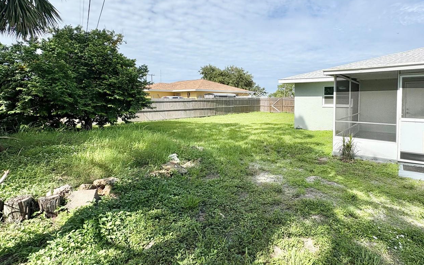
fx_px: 220
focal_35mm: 19
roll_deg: -0.3
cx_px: 246
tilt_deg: -1.1
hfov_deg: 87.3
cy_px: 107
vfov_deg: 61.7
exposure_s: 1/2674
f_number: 2.2
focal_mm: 2.22
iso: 50
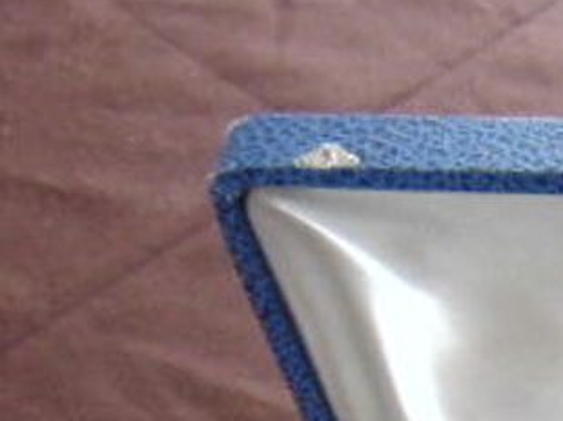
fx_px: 1316
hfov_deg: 21.1
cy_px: 673
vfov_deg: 16.2
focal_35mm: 81
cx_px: 794
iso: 400
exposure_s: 1/25
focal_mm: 4.5
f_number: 3
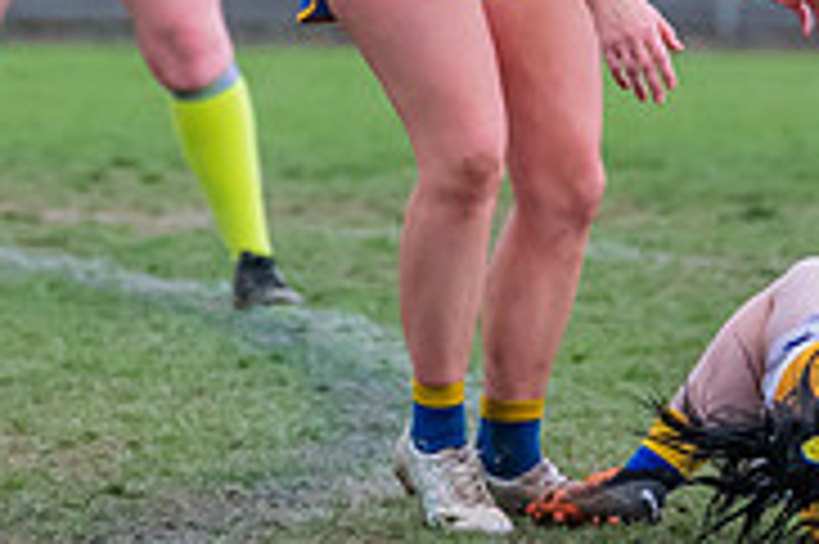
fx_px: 30889
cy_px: 102
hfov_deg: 1.5
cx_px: 1137
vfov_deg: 1.0
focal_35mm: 1359
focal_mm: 300
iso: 1600
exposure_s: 1/1250
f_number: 5.6
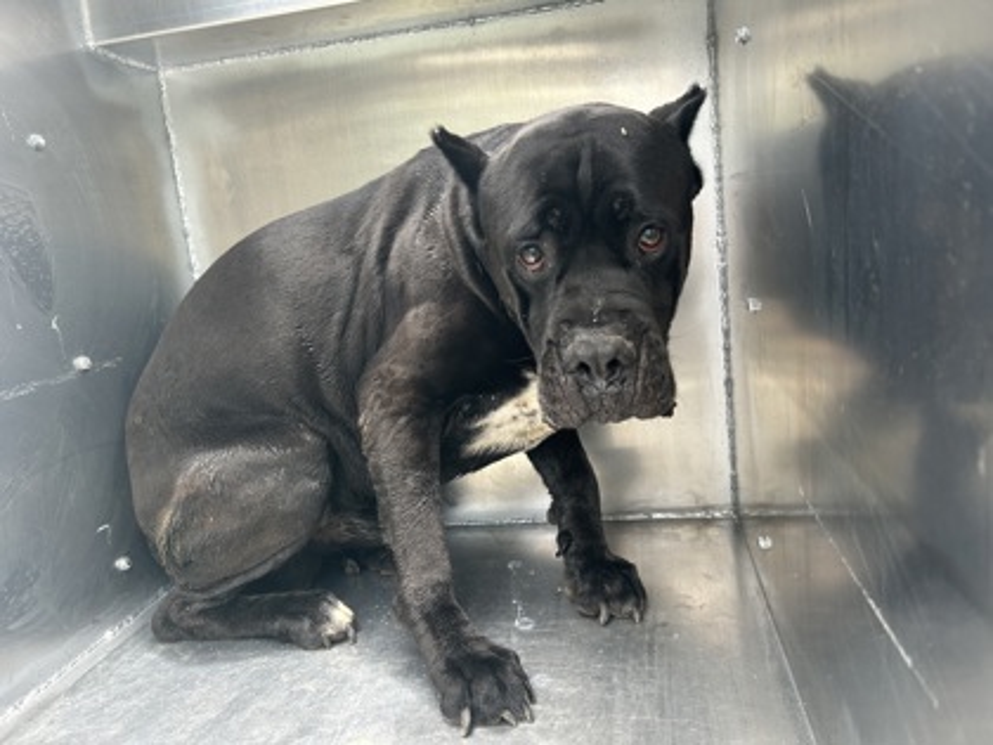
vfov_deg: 53.1
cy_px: 372
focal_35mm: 26
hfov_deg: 67.3
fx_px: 746
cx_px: 496
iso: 50
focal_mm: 5.7
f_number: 1.5
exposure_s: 1/121
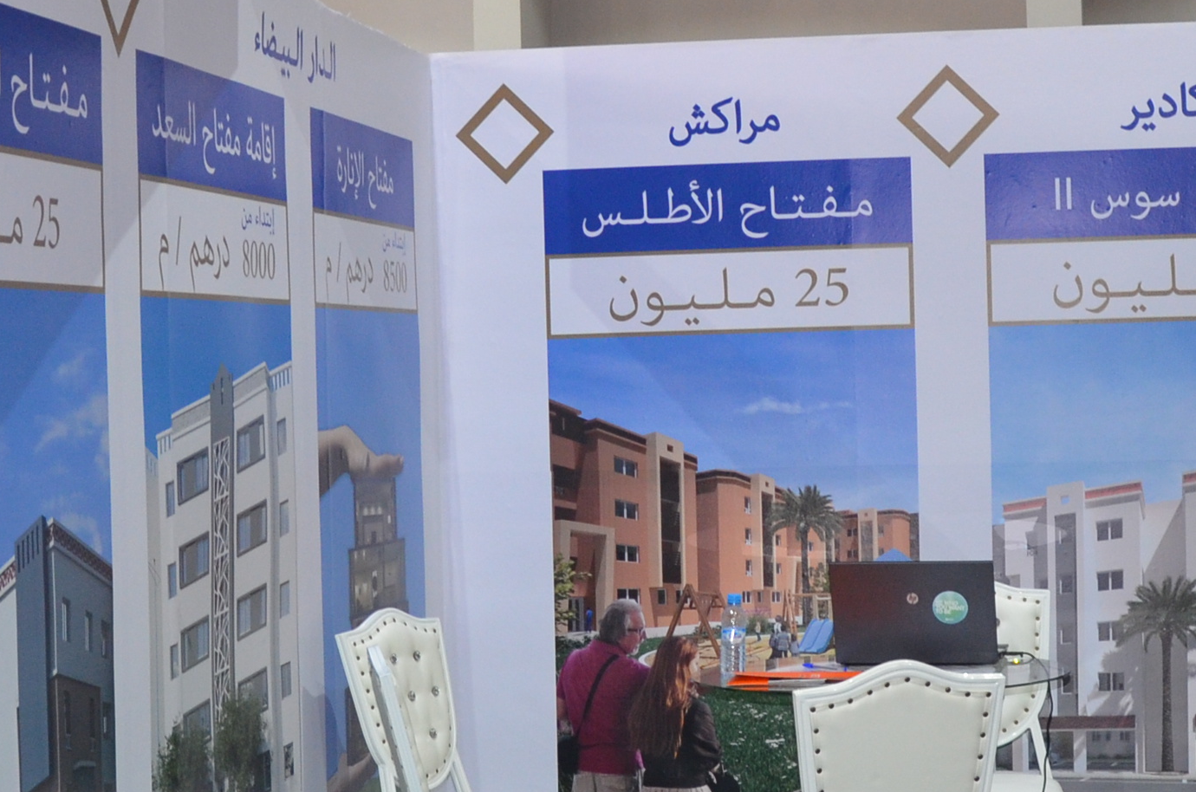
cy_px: 406
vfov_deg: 16.1
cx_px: 662
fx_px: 2796
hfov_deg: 24.1
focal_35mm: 84
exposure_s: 1/60
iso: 800
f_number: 3.8
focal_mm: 21
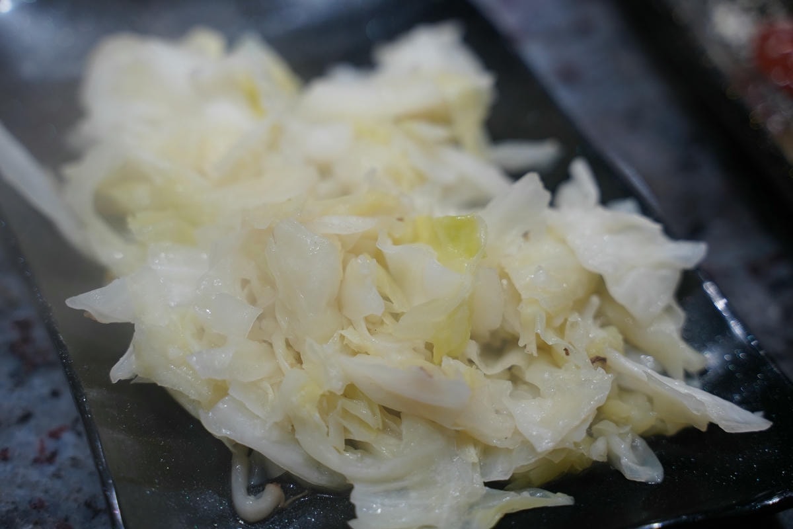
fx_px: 1652
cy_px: 264
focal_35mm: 75
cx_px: 396
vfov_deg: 18.2
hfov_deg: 27.0
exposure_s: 1/80
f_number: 4
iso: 500
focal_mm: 75
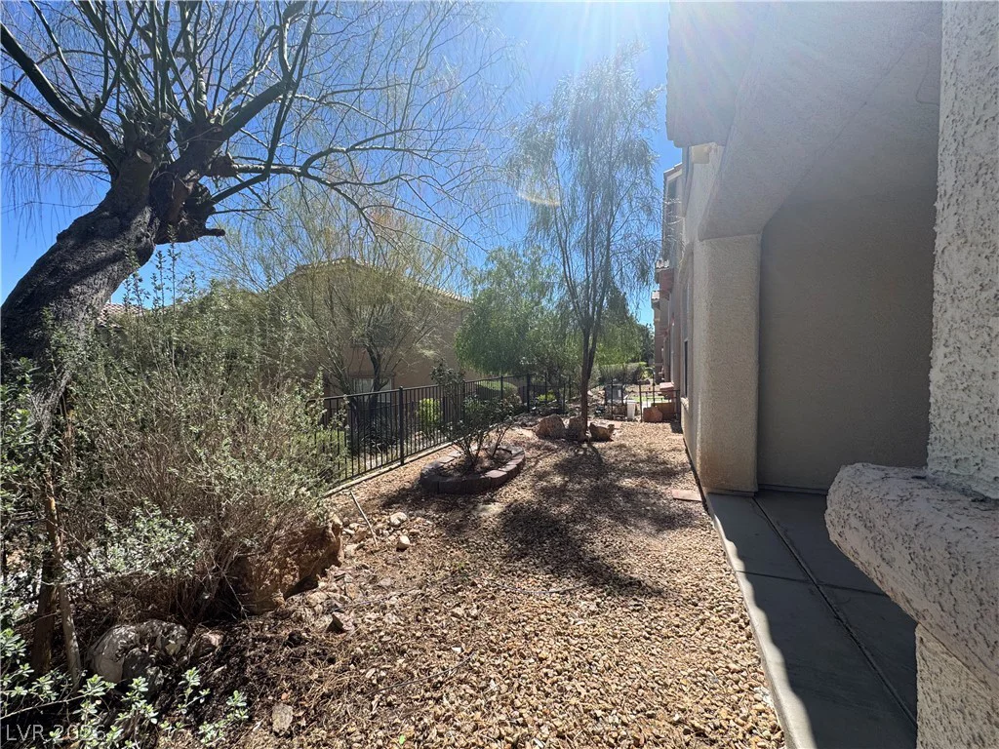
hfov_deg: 102.1
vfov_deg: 85.7
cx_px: 500
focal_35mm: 14
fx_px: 404
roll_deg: +0.2
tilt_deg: -2.3
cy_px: 374
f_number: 2.2
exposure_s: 1/1217
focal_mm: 2.22
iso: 40
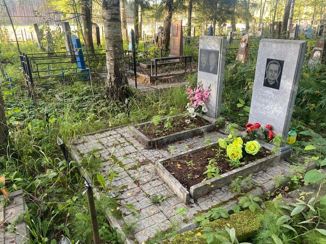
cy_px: 122
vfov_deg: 53.1
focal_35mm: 26
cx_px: 163
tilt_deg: -16.8
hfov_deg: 67.3
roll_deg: -1.7
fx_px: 245
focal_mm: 4.25
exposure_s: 1/111
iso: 125
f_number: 1.8
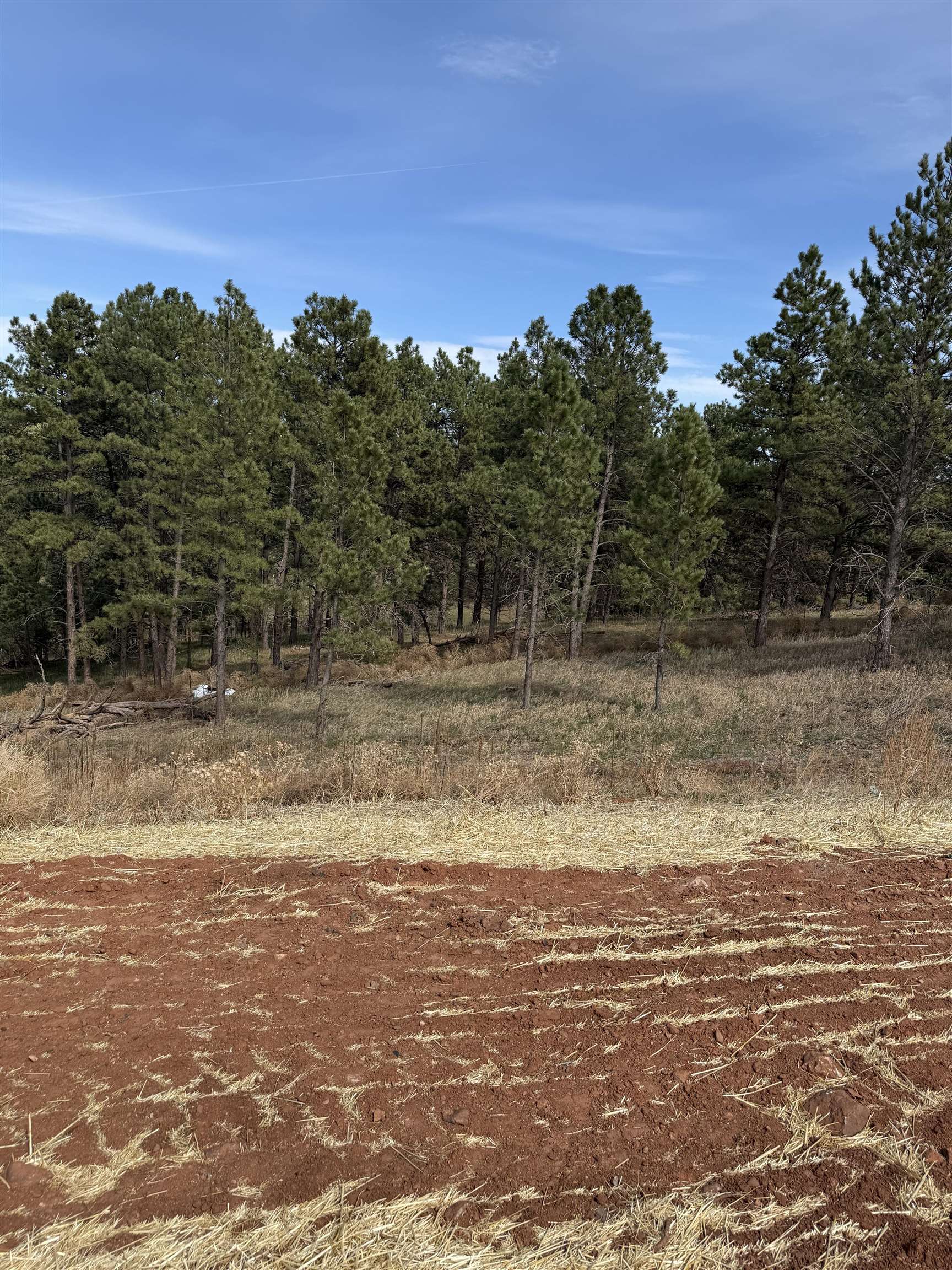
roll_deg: -1.9
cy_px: 635
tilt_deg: -8.4
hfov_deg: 56.8
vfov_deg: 71.6
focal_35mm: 24
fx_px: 880
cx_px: 476
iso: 80
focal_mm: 6.76
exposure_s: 1/3425
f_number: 1.78
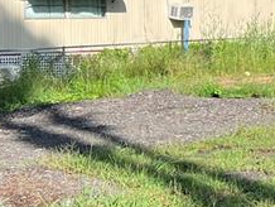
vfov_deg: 12.1
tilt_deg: -0.7
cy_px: 33
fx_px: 970
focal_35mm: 122
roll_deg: +0.5
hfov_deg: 14.5
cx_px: 467
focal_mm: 5.7
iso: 50
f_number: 1.5
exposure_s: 1/2513
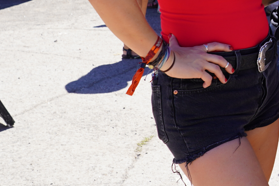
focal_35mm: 140
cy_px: -62
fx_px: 1085
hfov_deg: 13.5
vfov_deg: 9.6
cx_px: 453
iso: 100
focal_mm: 41
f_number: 7.1
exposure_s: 1/100
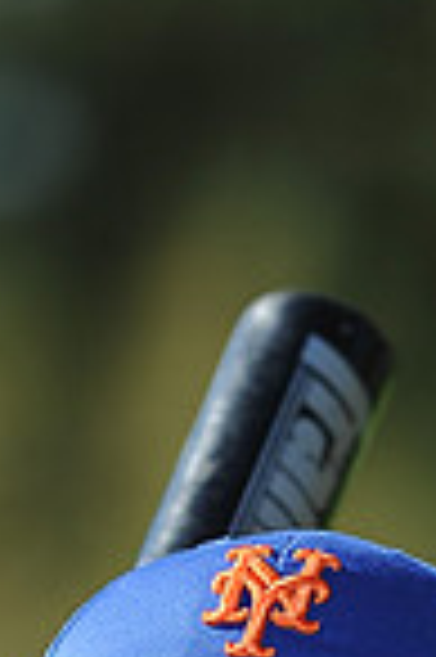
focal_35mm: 793
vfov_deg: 2.6
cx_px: 76
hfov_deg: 1.7
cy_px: 1274
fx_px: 14439
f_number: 4.5
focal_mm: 200
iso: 200
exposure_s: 1/1250
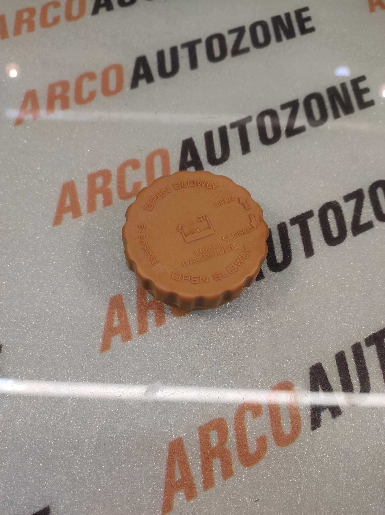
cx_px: 192
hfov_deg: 74.7
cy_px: 258
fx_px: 252
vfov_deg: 91.1
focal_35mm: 17
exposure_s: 1/50
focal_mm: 4.74
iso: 136
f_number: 1.79
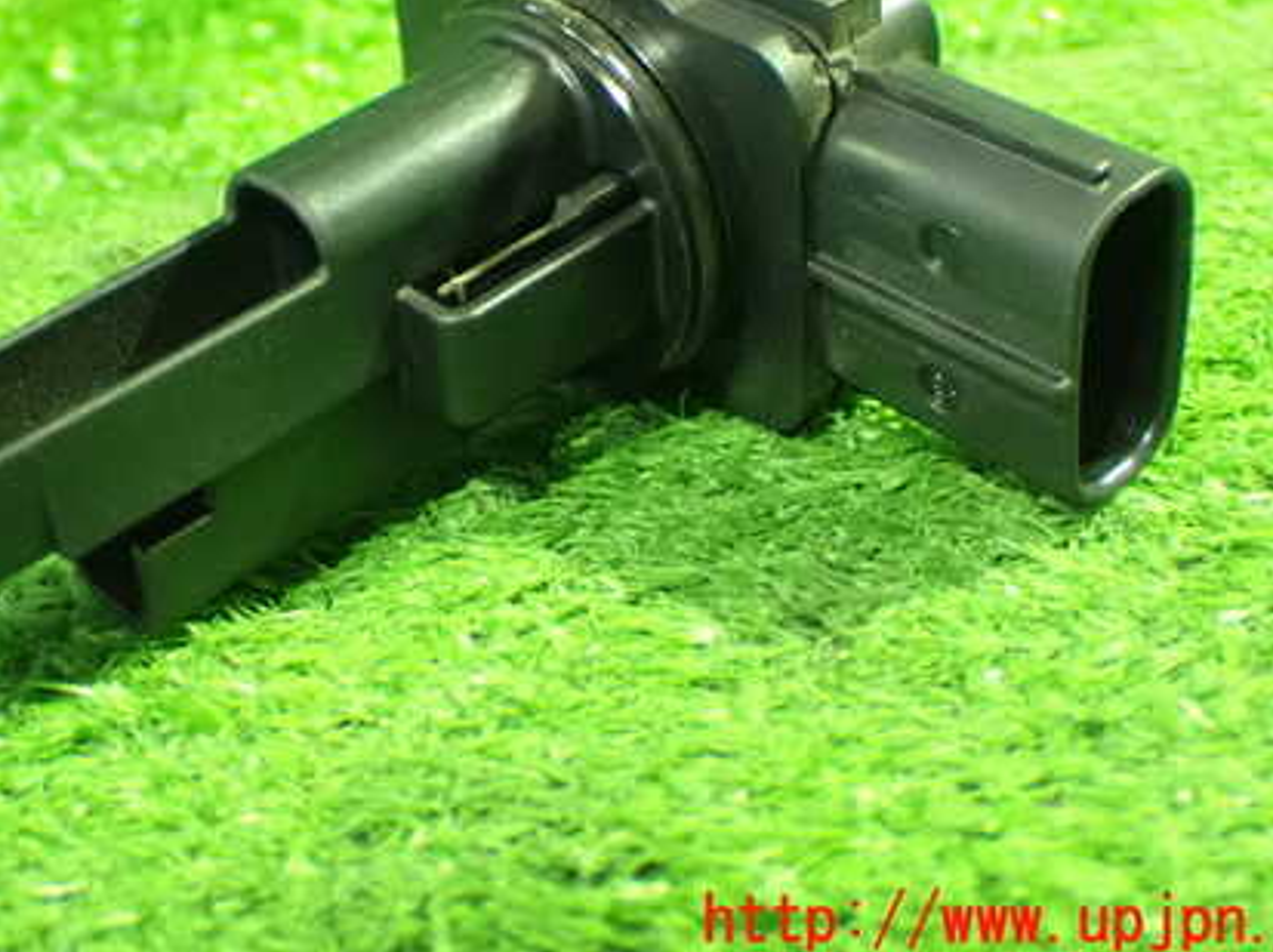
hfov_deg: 30.2
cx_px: 475
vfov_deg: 22.7
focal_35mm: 64
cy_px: 268
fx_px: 2352
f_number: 2.9
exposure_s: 1/15
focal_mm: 7.84
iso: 1600
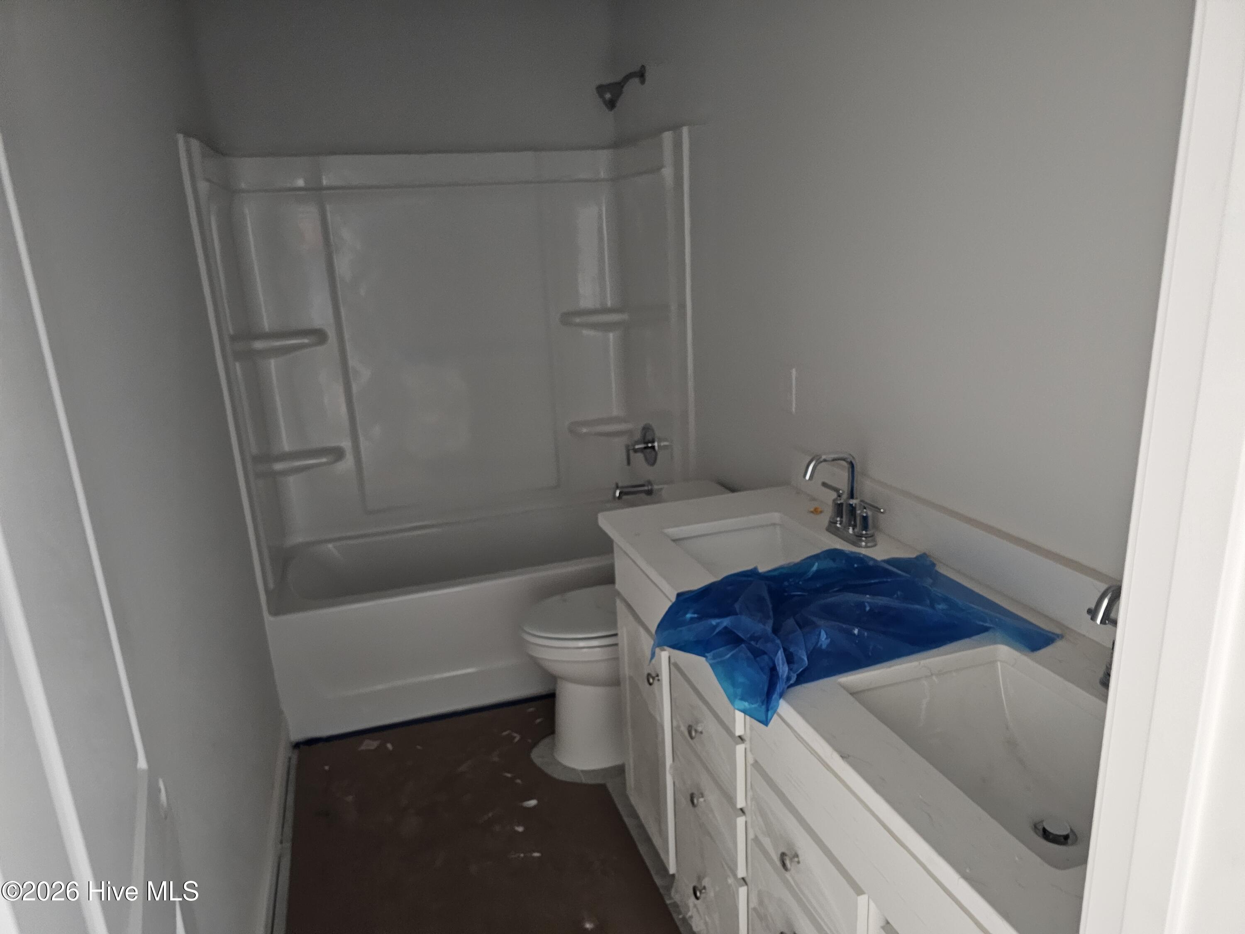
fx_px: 827
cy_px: 467
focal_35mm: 23
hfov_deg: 73.9
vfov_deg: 58.9
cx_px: 622
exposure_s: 1/24
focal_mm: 6.3
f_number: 1.7
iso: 1000
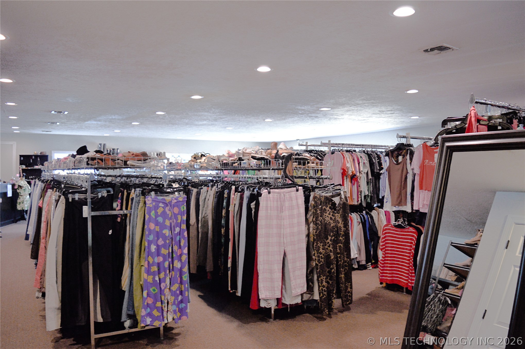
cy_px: 174
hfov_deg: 67.4
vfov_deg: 47.8
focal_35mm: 27
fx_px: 393
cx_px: 262
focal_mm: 18
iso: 800
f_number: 3.5
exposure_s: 1/30
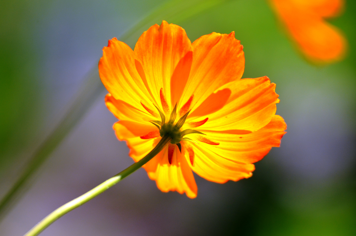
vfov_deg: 3.1
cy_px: 118
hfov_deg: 4.7
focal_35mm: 435
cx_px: 178
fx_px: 4293
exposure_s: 1/400
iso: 400
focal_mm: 290
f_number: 6.3
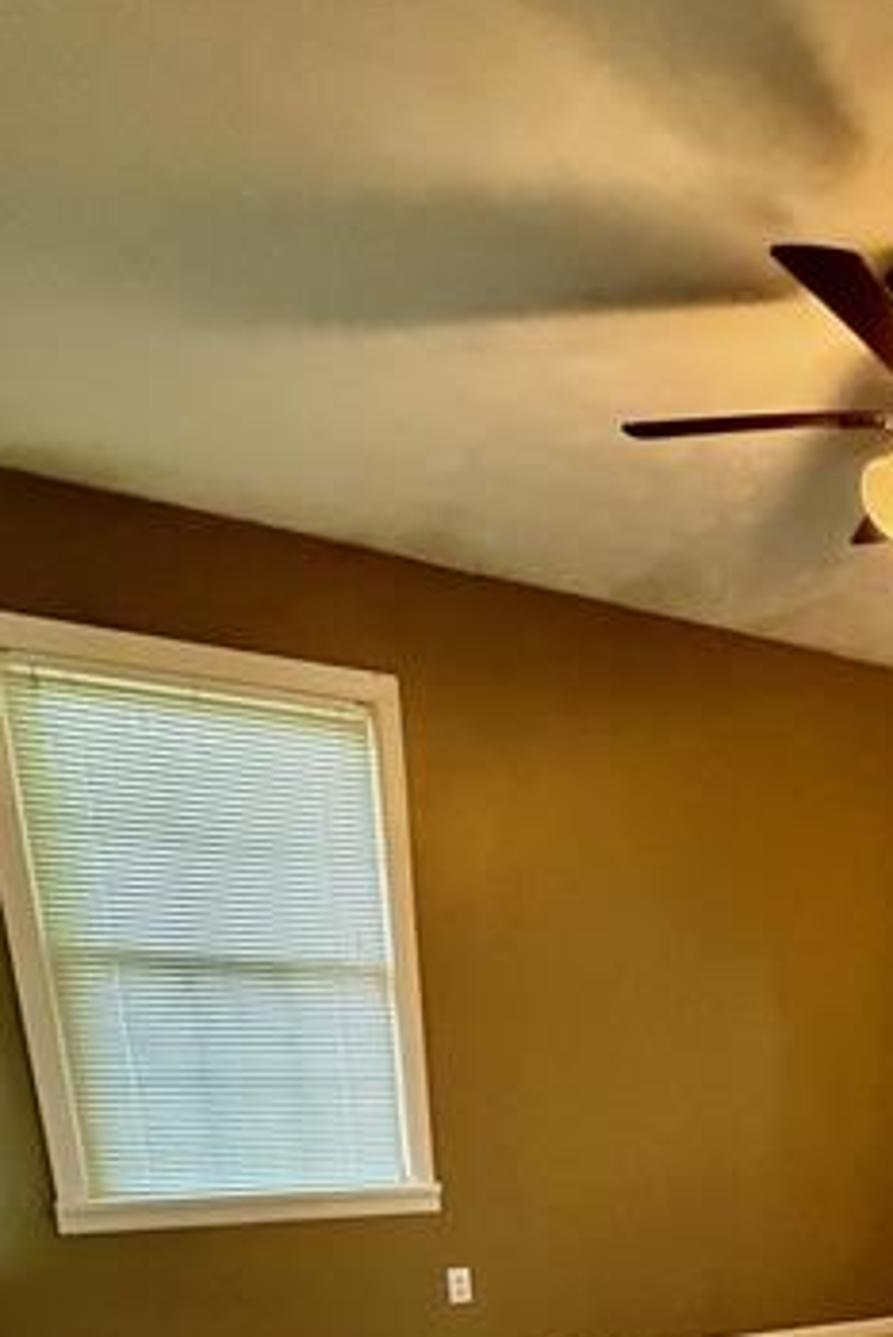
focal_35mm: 32
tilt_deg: -20.6
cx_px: 793
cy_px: 1452
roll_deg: -2.4
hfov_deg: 38.5
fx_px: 1189
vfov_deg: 45.2
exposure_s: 1/60
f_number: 2.2
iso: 1000
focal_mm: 2.22
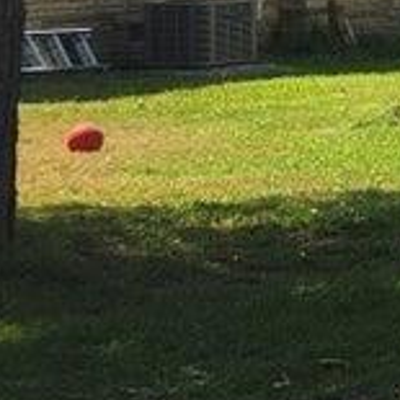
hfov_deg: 7.5
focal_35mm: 179
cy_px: -194
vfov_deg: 9.5
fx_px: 2340
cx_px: 1493
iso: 20
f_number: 1.8
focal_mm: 5.4
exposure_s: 1/1189
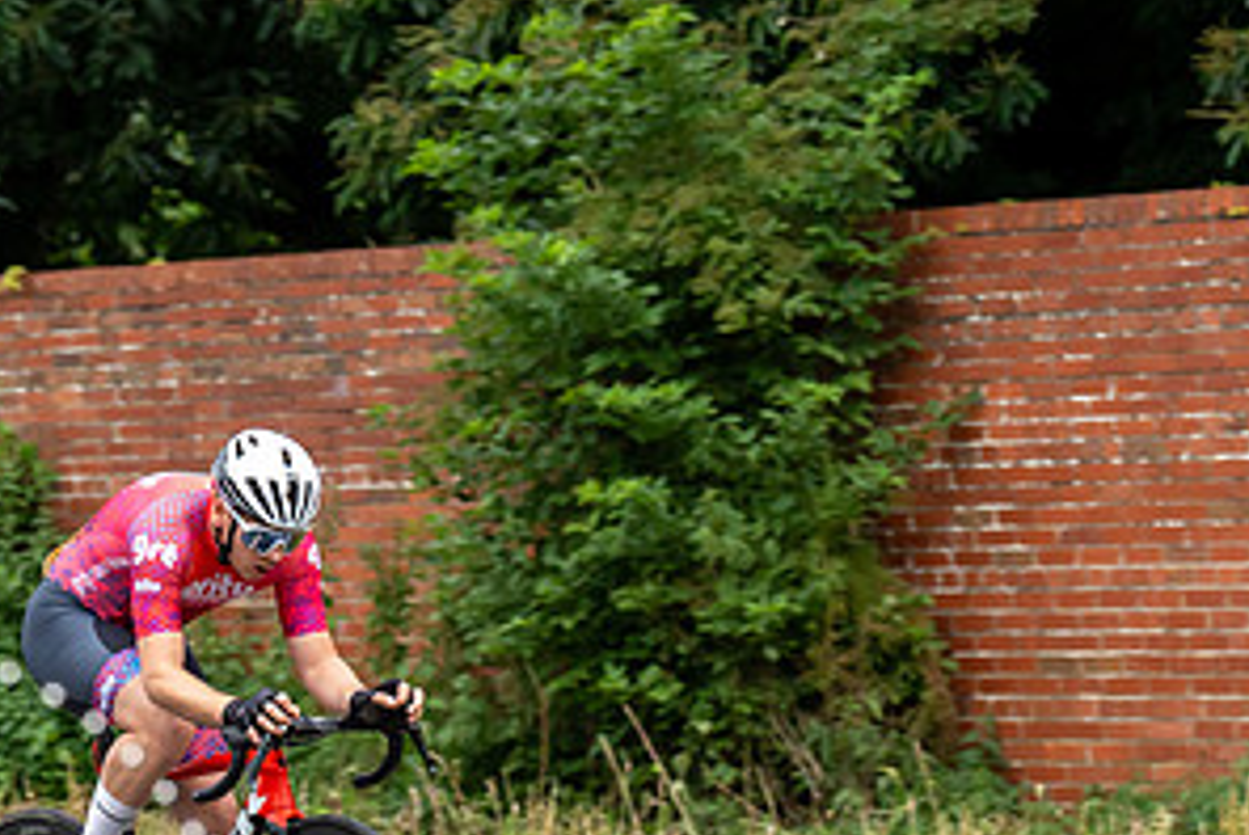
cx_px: 321
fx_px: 7814
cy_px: 585
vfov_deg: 6.1
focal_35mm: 225
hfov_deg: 9.1
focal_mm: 78
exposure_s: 1/640
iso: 1000
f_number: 3.2
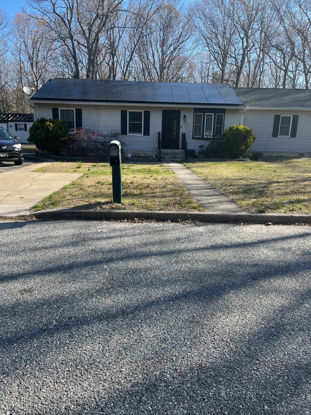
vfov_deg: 67.3
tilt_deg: -13.3
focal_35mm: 26
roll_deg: -1.1
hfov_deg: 53.1
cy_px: 208
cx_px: 156
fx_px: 311
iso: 50
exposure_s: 1/1225
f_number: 1.6
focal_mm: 5.1
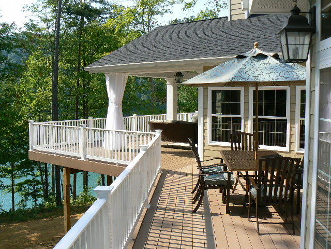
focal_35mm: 36
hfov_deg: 51.4
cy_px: 124
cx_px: 166
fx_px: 344
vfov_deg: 39.7
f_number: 5.6
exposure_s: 1/320
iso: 80
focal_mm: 6
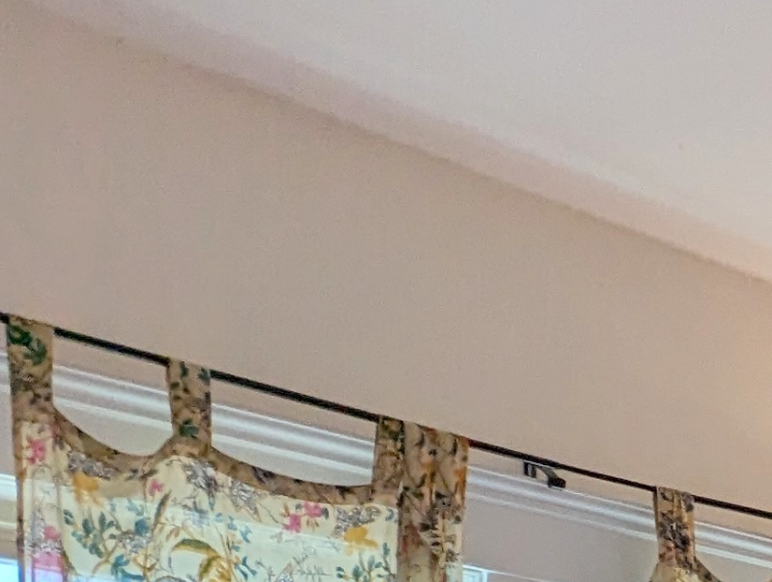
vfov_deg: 16.4
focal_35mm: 79
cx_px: 1422
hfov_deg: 18.6
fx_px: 1764
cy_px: 969
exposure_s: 1/40
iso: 76
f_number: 2.2
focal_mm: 2.35
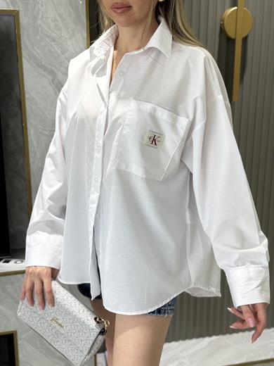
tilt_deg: -15.1
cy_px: 183
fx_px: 507
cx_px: 137
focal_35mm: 48
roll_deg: -0.5
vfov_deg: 39.7
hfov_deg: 30.3
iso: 100
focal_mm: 6.76
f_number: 1.78
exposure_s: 1/106
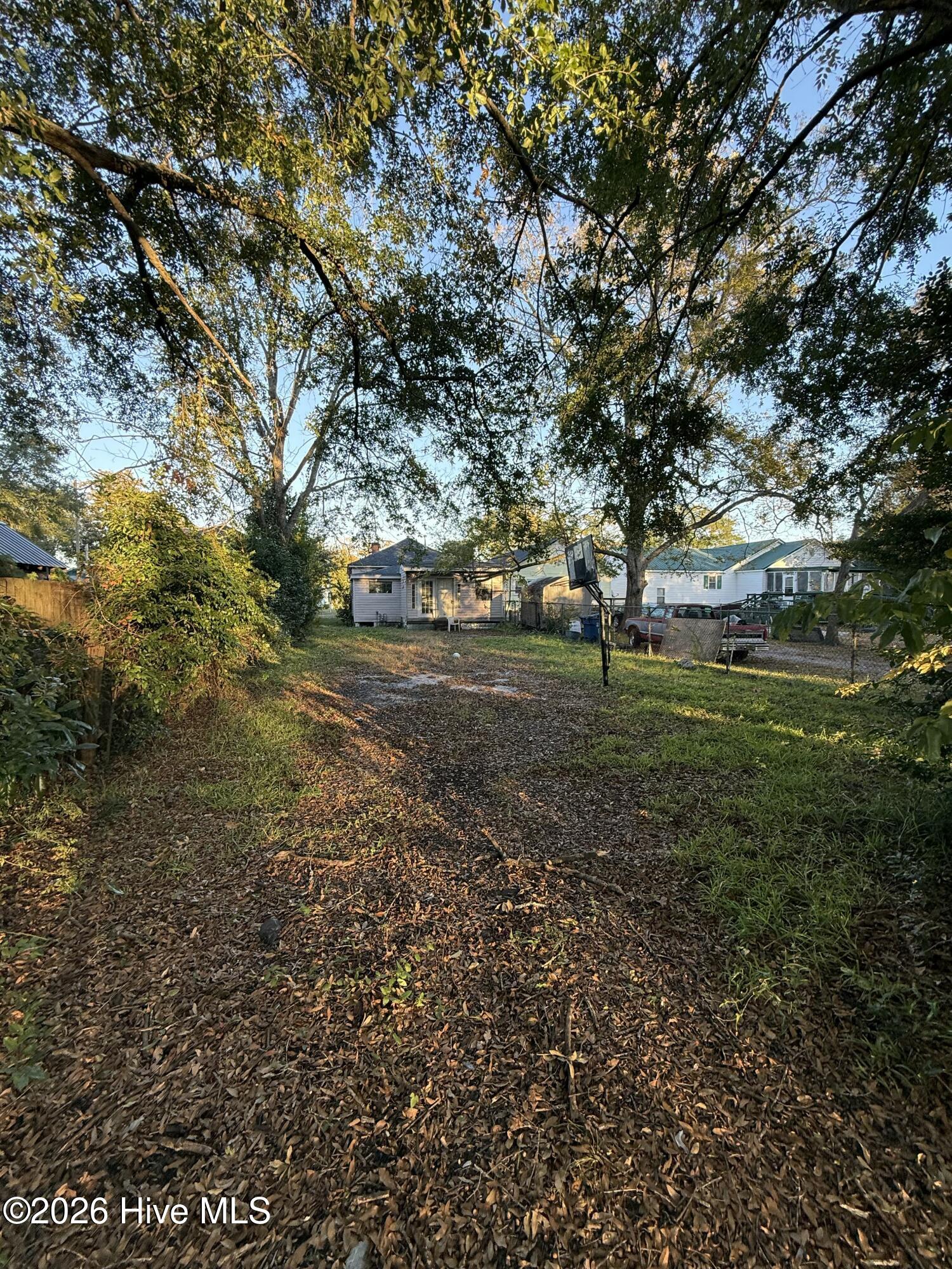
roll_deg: -0.3
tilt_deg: -2.1
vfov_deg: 102.1
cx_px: 476
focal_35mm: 14
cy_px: 634
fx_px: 513
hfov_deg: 85.7
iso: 64
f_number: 2.2
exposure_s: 1/136
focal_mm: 2.22
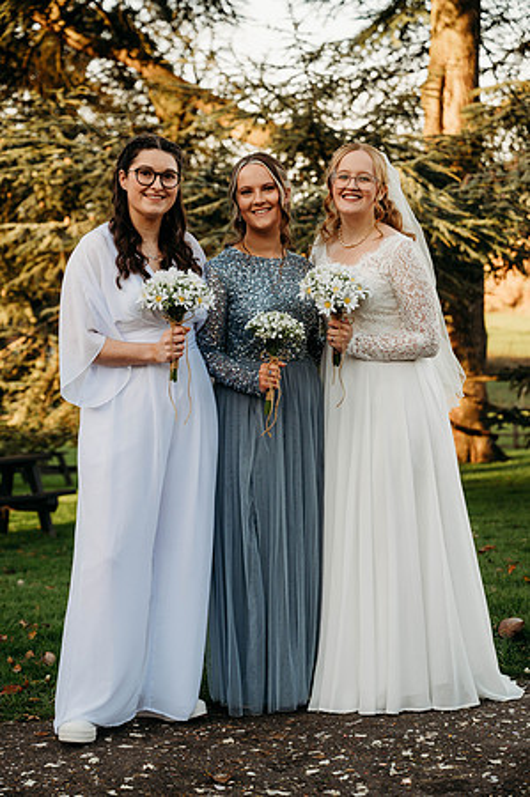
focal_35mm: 70
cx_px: 265
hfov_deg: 19.4
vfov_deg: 28.9
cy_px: 398
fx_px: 1549
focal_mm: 70
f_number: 4
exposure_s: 1/320
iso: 100
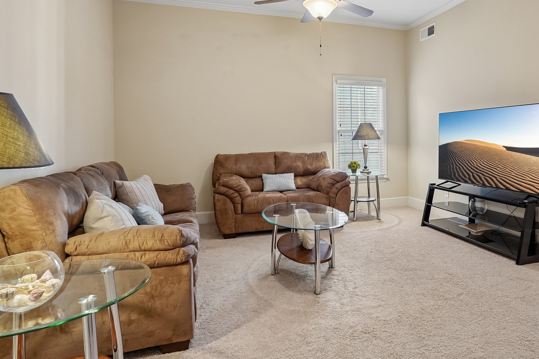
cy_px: 134
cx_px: 340
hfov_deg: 70.3
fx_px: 374
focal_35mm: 25
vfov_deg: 50.7
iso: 800
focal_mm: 16
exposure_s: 1/5
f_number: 8
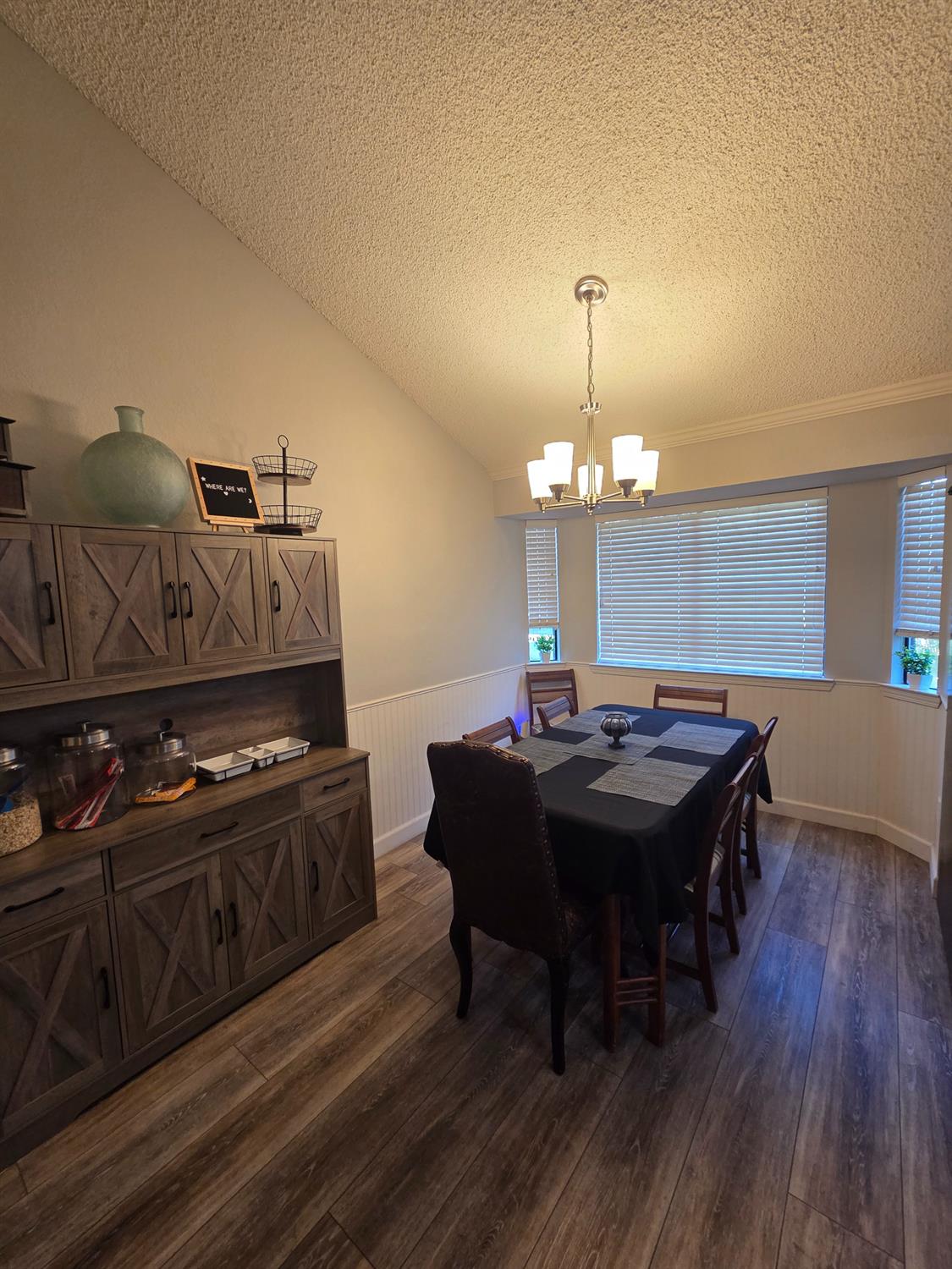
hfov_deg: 89.9
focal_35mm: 13
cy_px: 634
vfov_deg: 106.2
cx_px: 476
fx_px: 477
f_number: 2.2
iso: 160
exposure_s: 1/60
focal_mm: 2.2
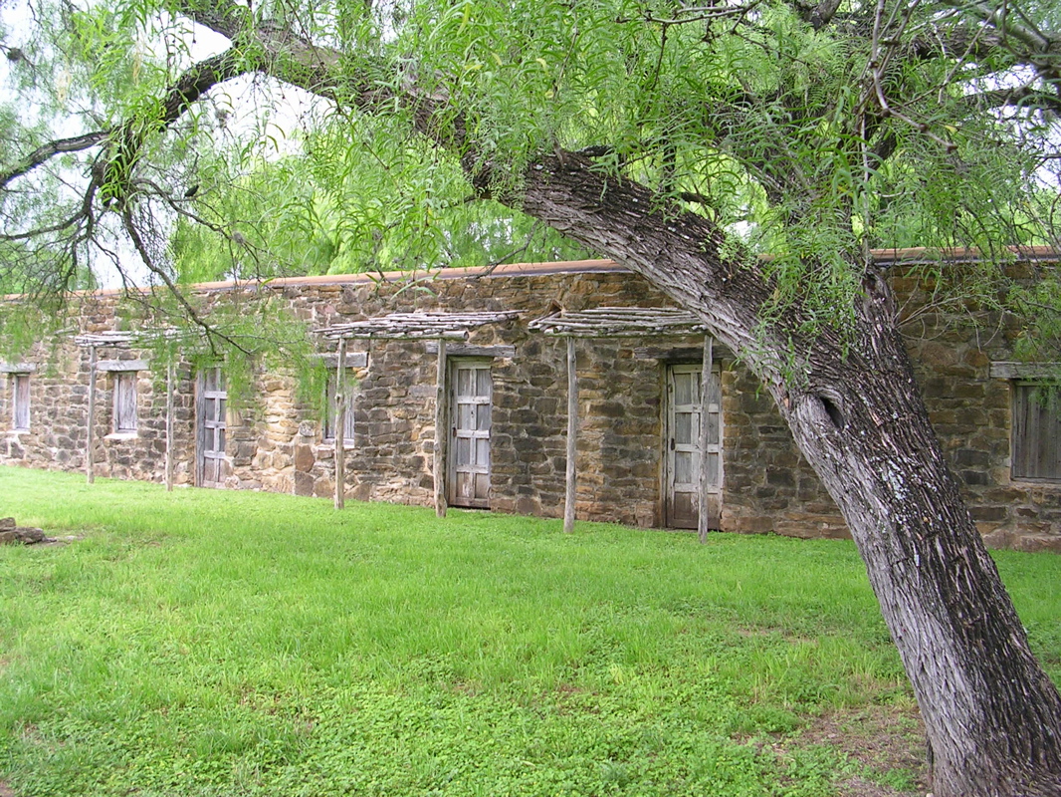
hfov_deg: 49.0
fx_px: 1165
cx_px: 530
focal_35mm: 38
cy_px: 398
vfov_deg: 37.7
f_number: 2.8
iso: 50
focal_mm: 5.8
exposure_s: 1/46.9
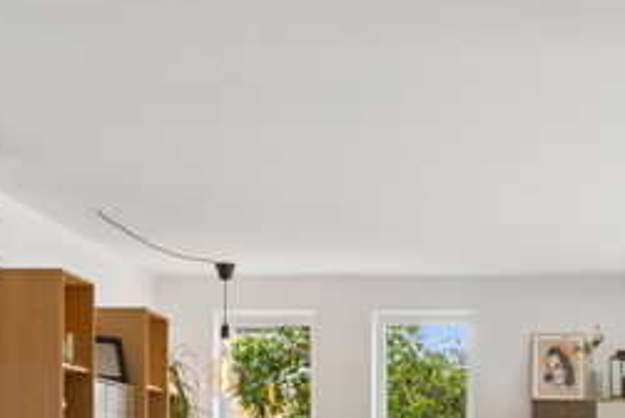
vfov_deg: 18.2
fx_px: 1244
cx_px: 560
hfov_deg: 27.2
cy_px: 489
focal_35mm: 72
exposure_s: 1/10
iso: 200
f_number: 8
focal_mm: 15
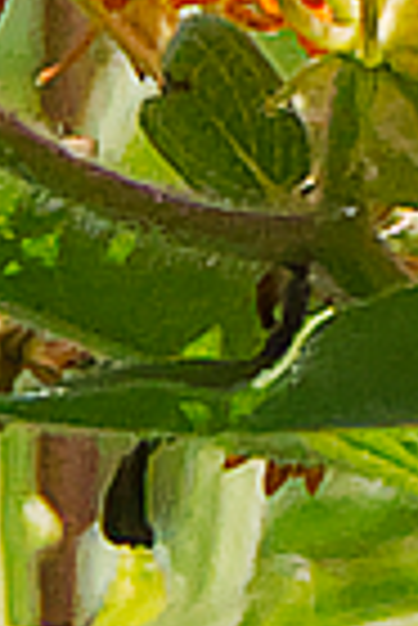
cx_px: 1366
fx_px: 112311
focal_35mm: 6465
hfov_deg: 0.2
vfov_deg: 0.3
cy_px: -426
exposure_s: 1/2000
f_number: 9
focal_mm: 500
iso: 1100
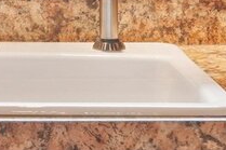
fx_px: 1630
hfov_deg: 7.8
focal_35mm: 260
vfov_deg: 5.1
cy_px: -272
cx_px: -123
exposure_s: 1/40
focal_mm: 33.5
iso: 320
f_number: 8
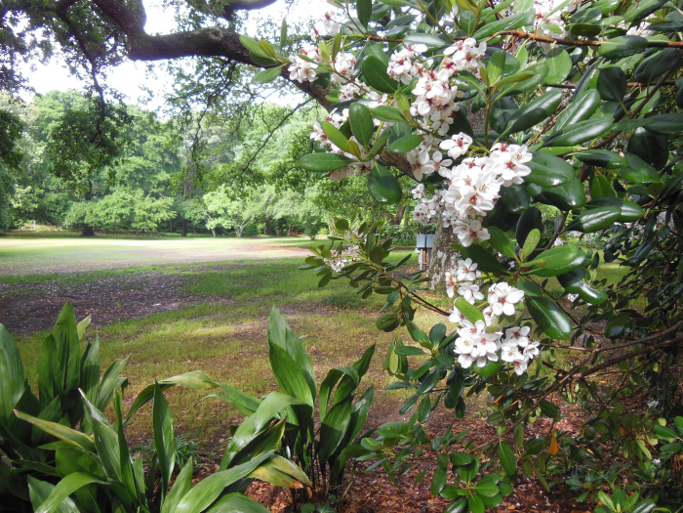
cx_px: 342
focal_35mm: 25
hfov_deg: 69.4
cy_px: 256
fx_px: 493
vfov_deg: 54.9
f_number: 3.5
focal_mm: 4.5
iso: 125
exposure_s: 1/60
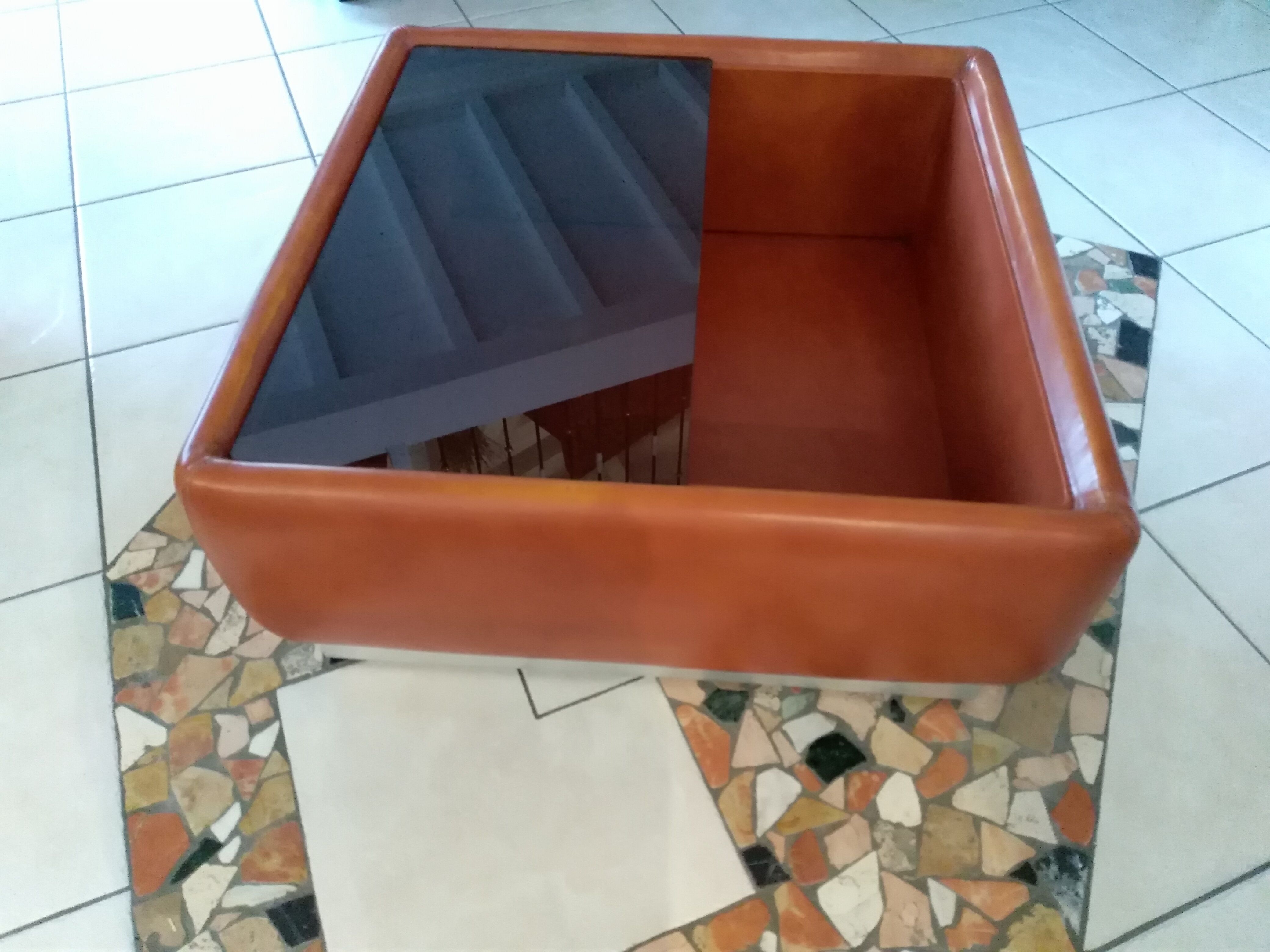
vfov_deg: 53.1
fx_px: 954
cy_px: 476
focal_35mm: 26
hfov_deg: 67.3
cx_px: 635
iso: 1387
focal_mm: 3.54
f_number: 2
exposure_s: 1/14.3
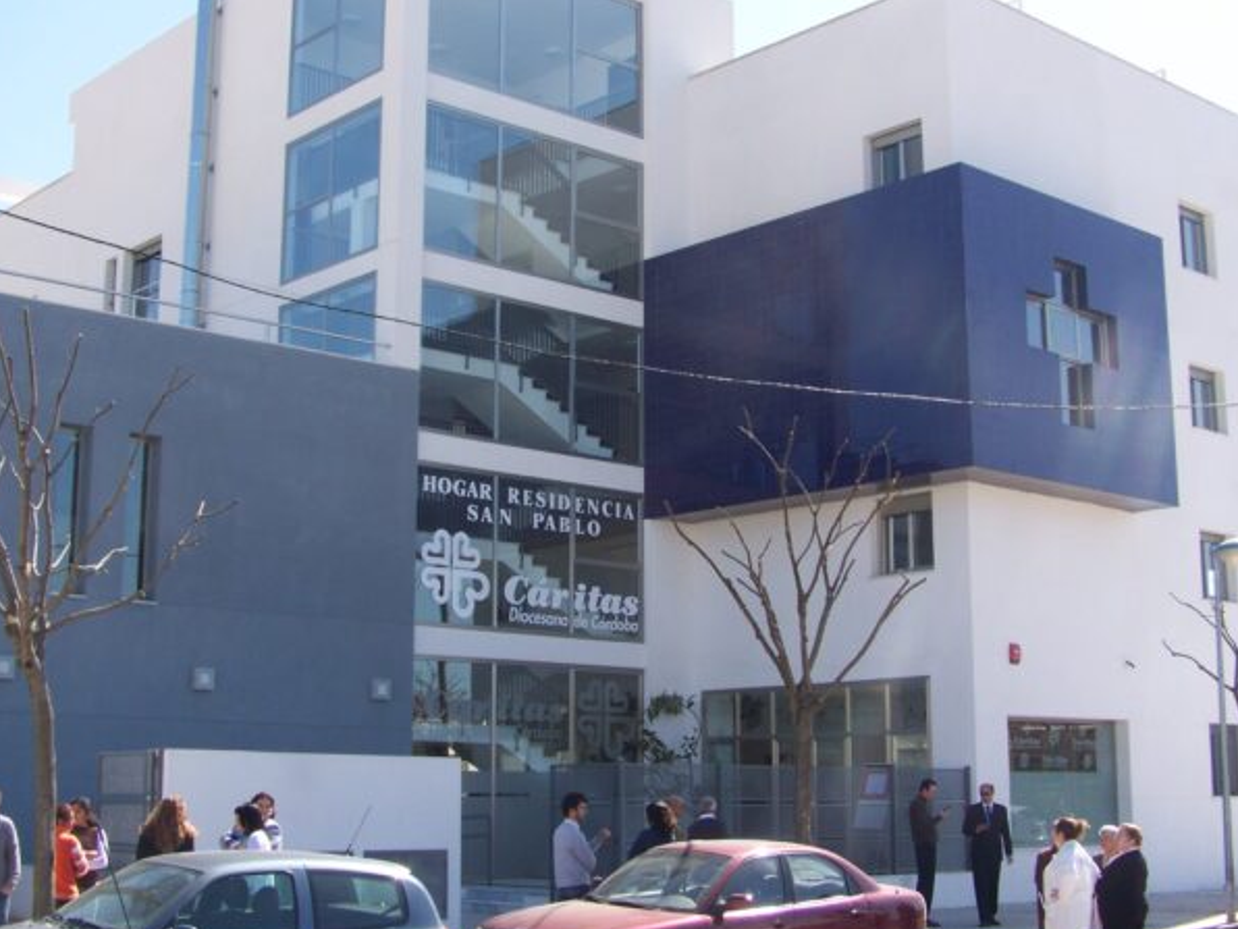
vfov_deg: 29.6
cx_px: 611
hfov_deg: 38.9
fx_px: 1752
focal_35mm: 49
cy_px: 393
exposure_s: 1/320
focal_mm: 6.3
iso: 64
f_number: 4
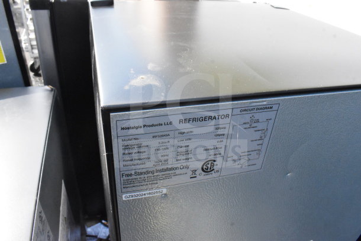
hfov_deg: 67.4
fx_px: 271
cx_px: 180
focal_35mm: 27
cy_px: 120
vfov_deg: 48.0
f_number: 14
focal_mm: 18
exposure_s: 1/800
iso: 6400
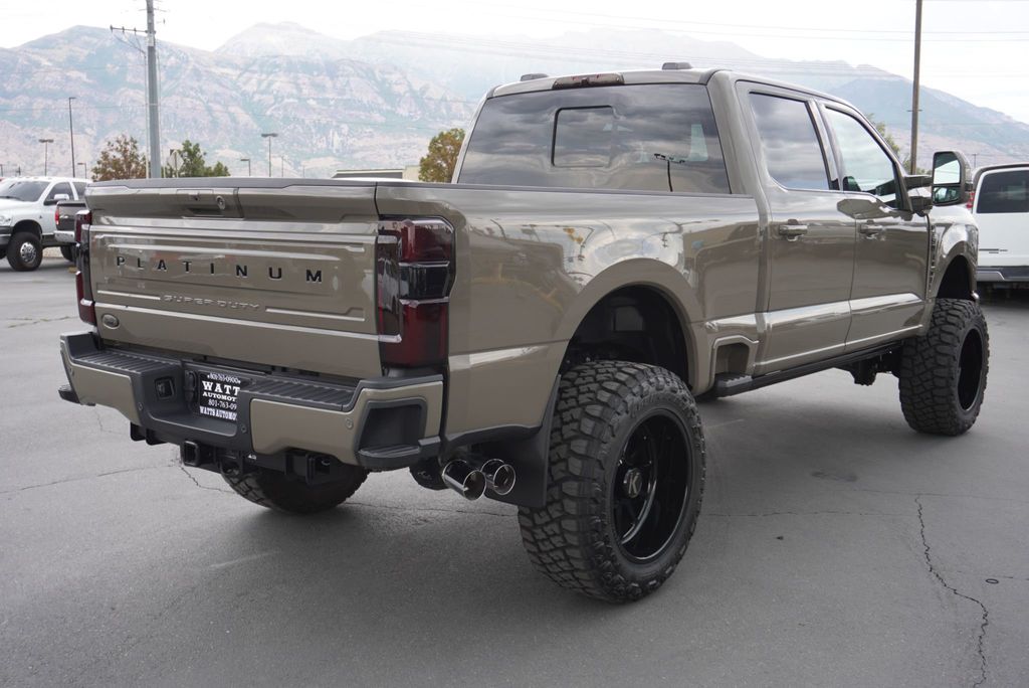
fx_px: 1072
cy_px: 344
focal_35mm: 38
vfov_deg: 35.5
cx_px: 514
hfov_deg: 51.3
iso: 100
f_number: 5
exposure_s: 1/80
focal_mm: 25
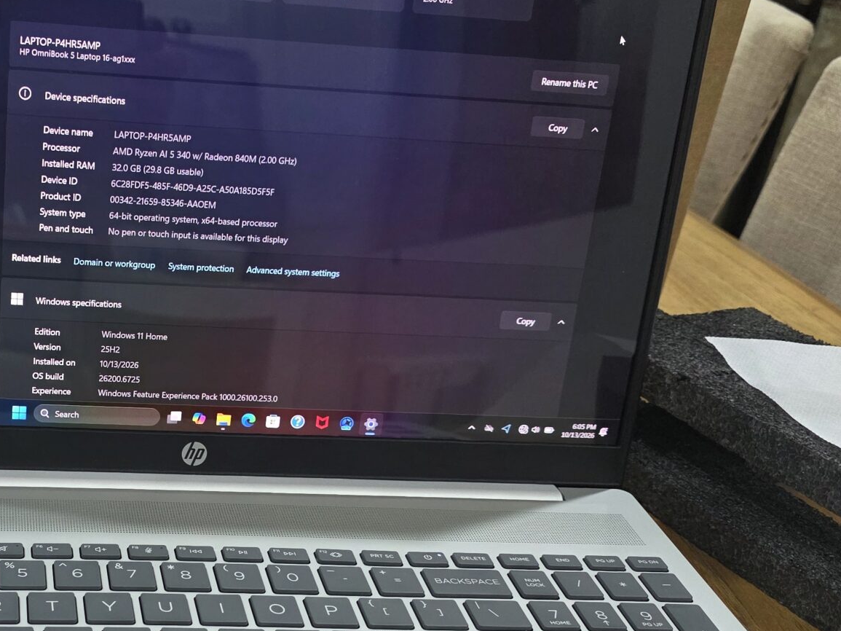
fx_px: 1239
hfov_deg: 35.9
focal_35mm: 51
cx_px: 131
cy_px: 438
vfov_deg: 28.3
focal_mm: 6.3
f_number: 1.7
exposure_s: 1/100
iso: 250
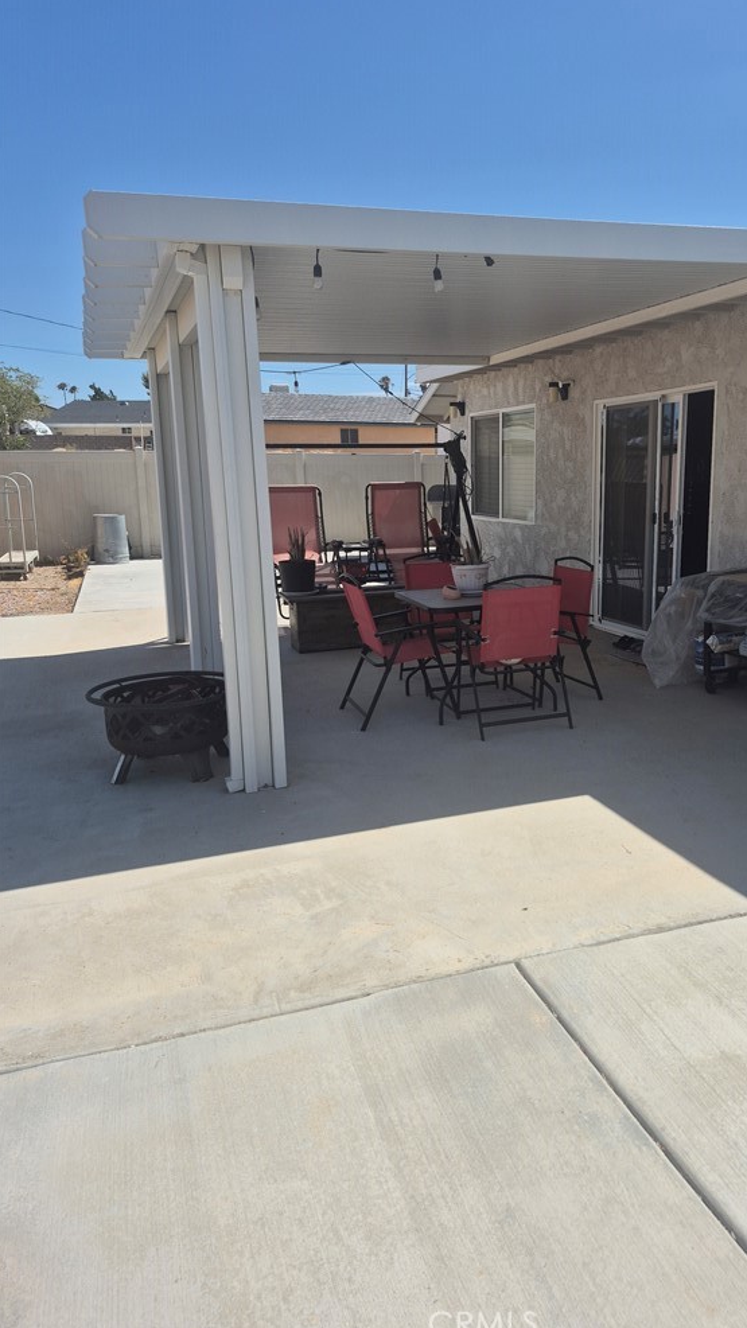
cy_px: 654
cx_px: 513
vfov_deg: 71.9
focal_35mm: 26
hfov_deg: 43.6
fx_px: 916
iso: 25
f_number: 1.8
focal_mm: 5.4
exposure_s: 1/2608
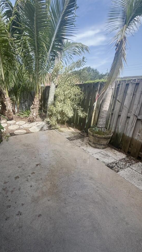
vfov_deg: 99.4
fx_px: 107
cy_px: 124
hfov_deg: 65.4
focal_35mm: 16
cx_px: 48
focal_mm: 2.22
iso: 50
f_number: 2.2
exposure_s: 1/518
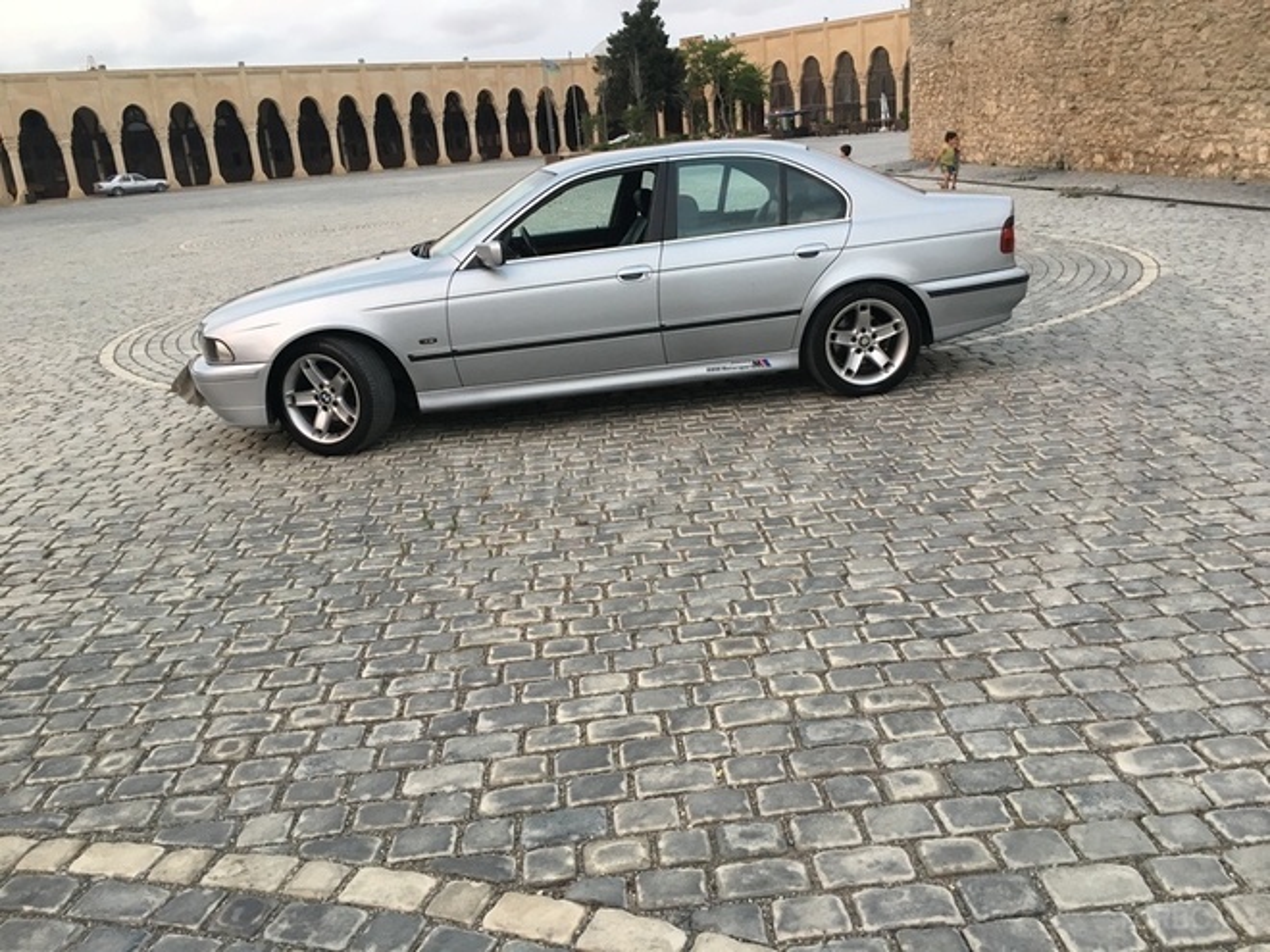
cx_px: 635
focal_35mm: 29
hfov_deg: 61.7
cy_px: 476
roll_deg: +4.1
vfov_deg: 48.2
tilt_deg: -16.8
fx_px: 1064
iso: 100
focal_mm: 4.15
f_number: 2.2
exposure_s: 1/33
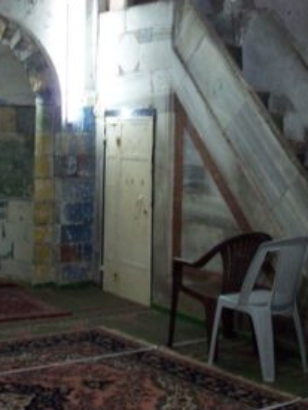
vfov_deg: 28.6
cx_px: 166
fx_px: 795
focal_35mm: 67
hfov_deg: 21.9
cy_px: 107
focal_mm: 6.2
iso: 200
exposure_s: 1/8
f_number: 2.8
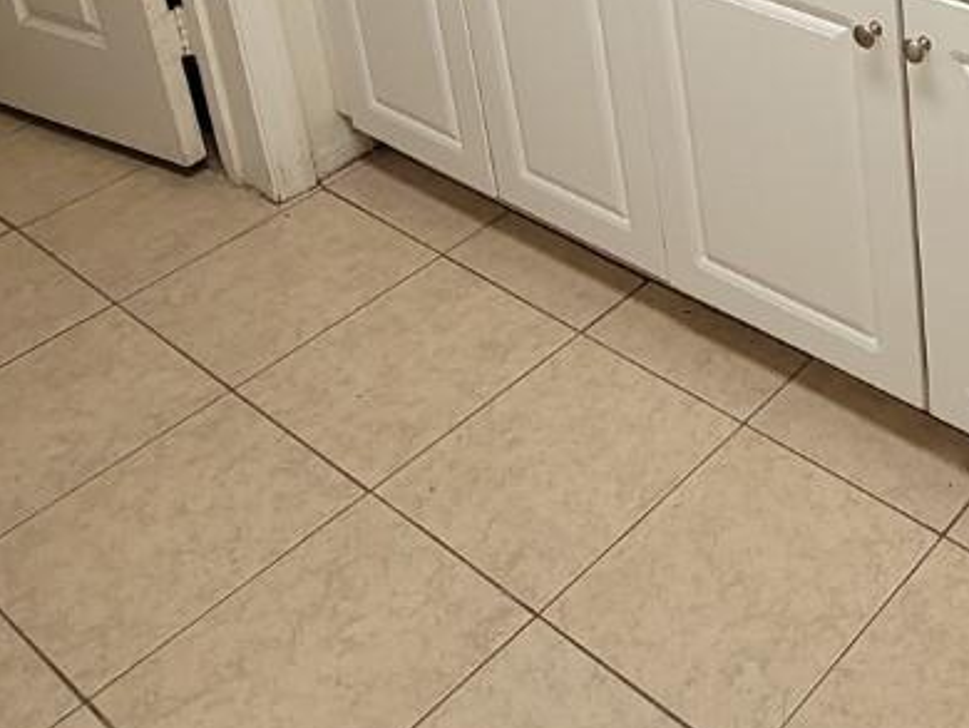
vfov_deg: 25.7
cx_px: 1049
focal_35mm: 48
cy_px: -239
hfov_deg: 34.6
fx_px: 1344
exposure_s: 1/60
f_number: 2.2
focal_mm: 1.74
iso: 100
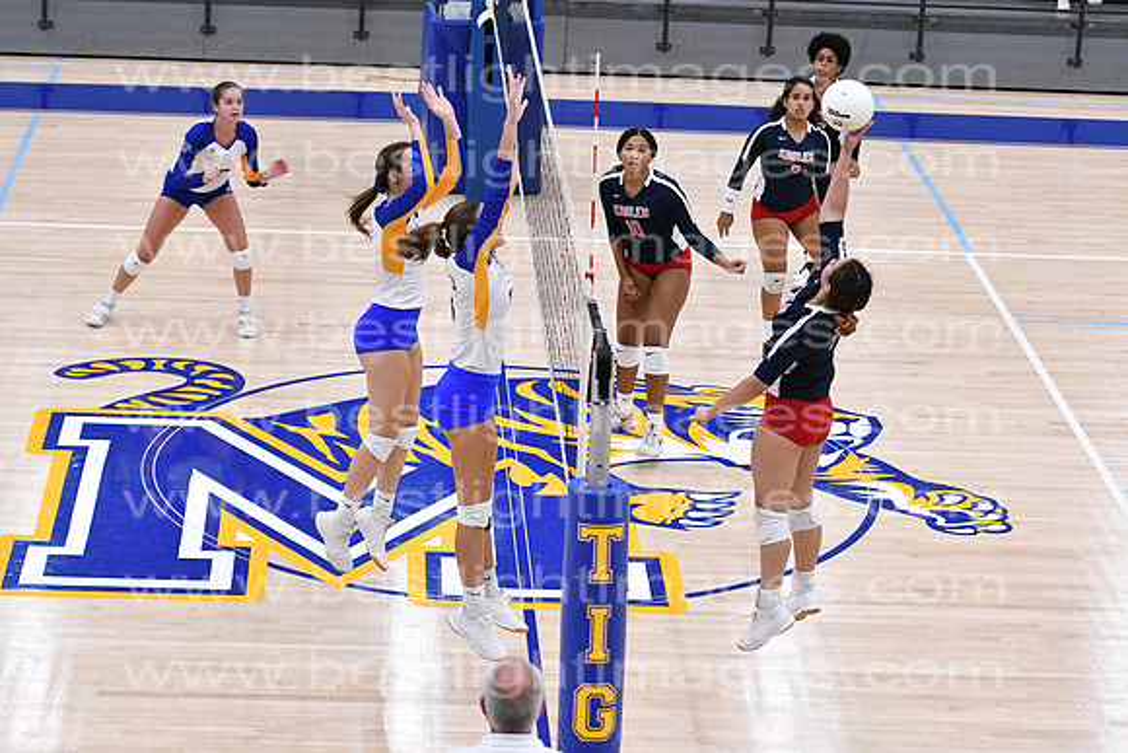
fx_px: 3291
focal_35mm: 105
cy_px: 376
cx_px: 564
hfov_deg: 19.5
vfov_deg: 13.0
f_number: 3.2
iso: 6400
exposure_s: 1/1000
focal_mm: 70
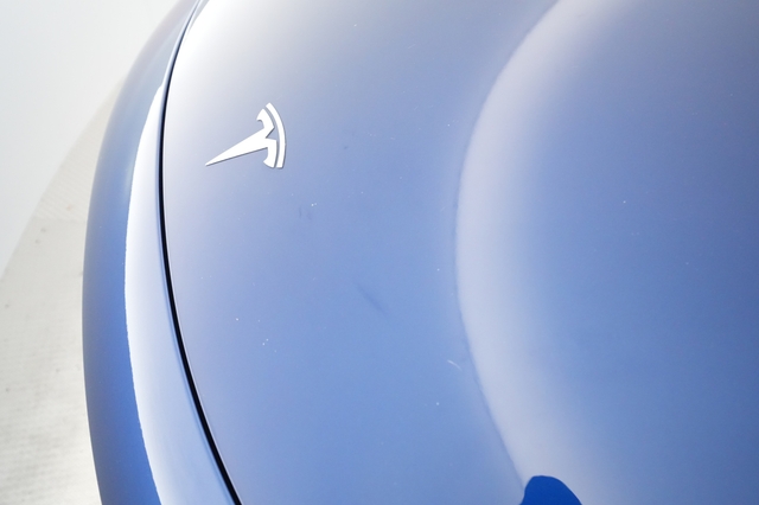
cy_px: 252
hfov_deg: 65.5
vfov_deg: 46.4
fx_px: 590
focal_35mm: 28
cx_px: 380
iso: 8000
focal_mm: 28
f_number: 4.5
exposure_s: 1/100
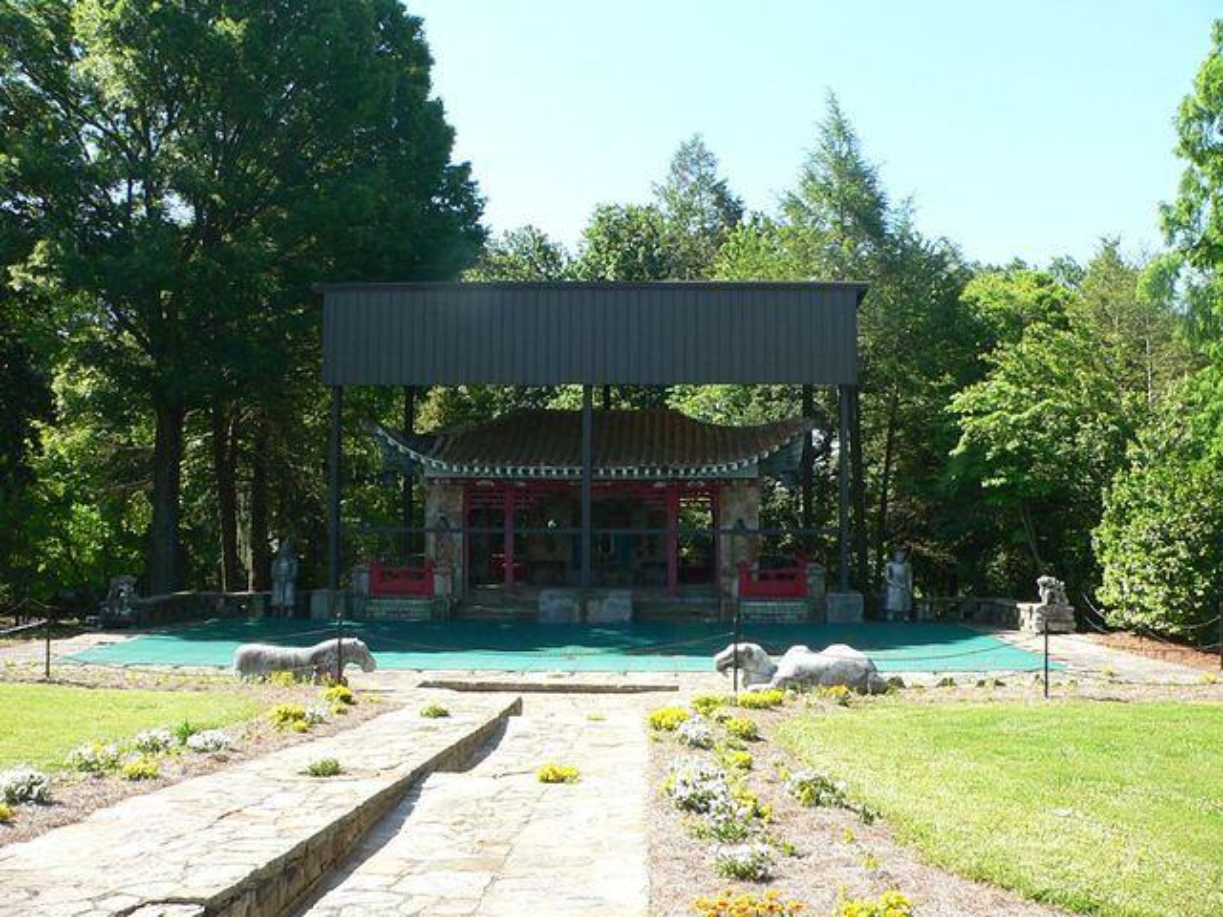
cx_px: 612
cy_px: 458
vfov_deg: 40.7
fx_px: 1237
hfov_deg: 52.6
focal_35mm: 35
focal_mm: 4.6
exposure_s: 1/125
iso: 80
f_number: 4
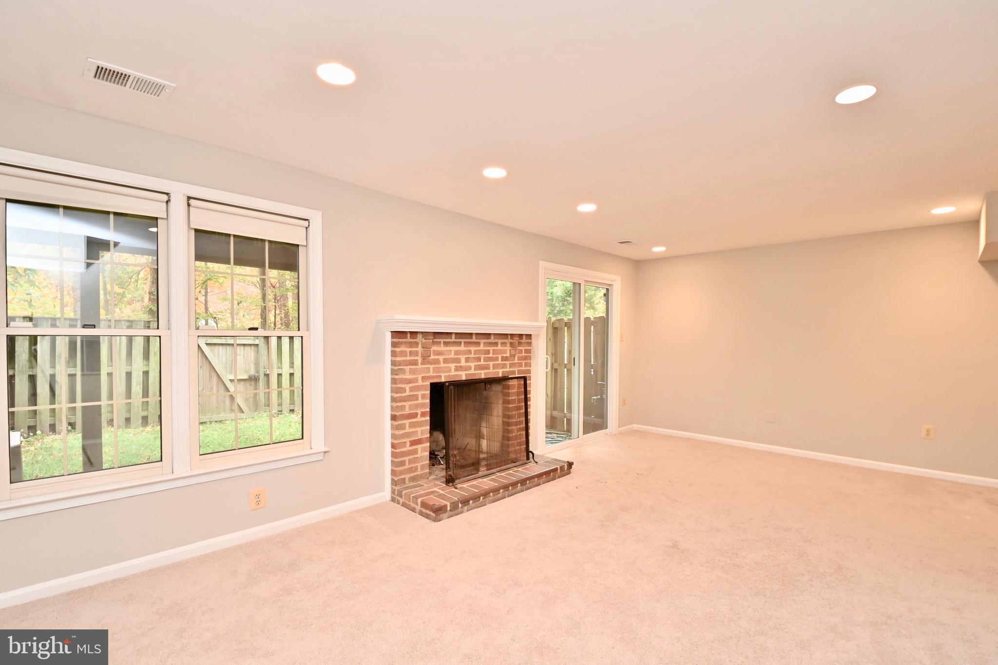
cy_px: 332
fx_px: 416
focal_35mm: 15
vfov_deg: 77.3
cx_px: 499
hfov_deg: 100.4
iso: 200
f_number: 7.1
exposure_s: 1/8
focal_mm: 10
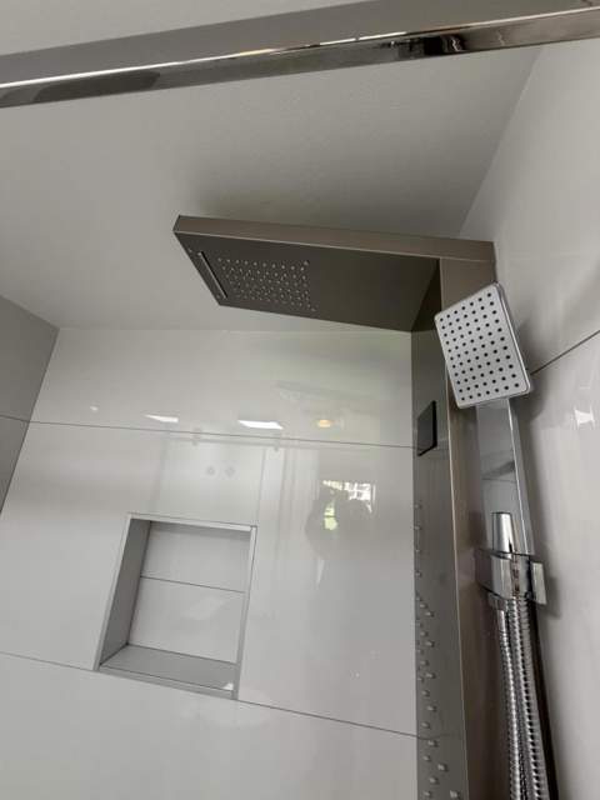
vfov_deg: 102.1
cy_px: 400
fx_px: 324
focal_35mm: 14
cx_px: 300
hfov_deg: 85.7
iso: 250
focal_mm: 2.22
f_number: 2.2
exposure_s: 1/120
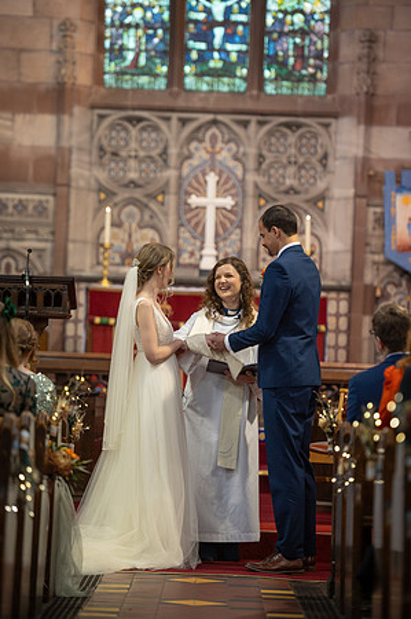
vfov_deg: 13.3
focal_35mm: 155
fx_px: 2660
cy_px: 310
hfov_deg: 8.8
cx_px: 206
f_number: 2.8
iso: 1600
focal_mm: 155
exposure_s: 1/125
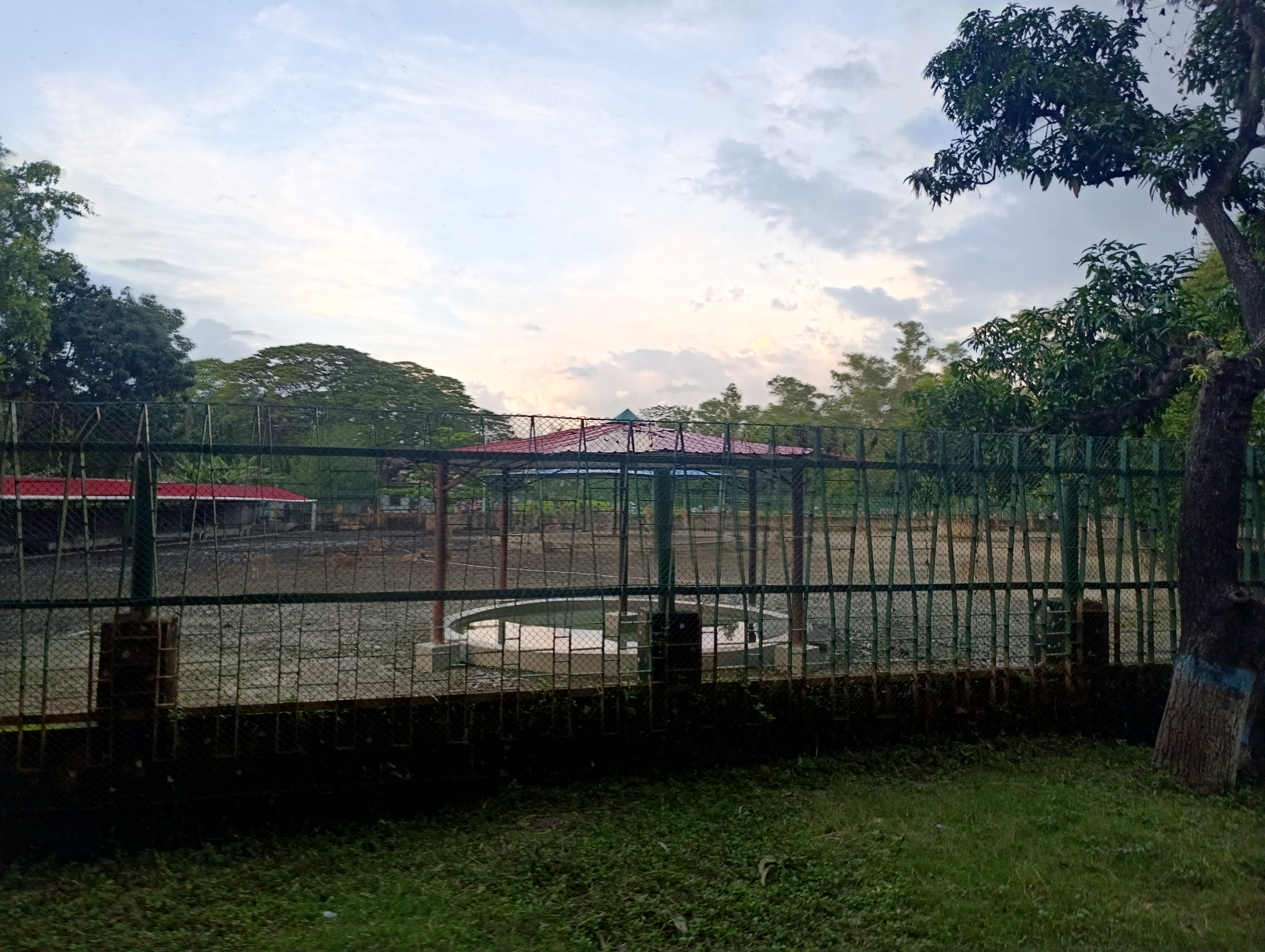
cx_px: 632
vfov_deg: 59.0
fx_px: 842
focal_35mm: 23
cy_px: 476
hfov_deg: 73.8
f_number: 1.65
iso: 67
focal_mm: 6.11
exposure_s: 1/100
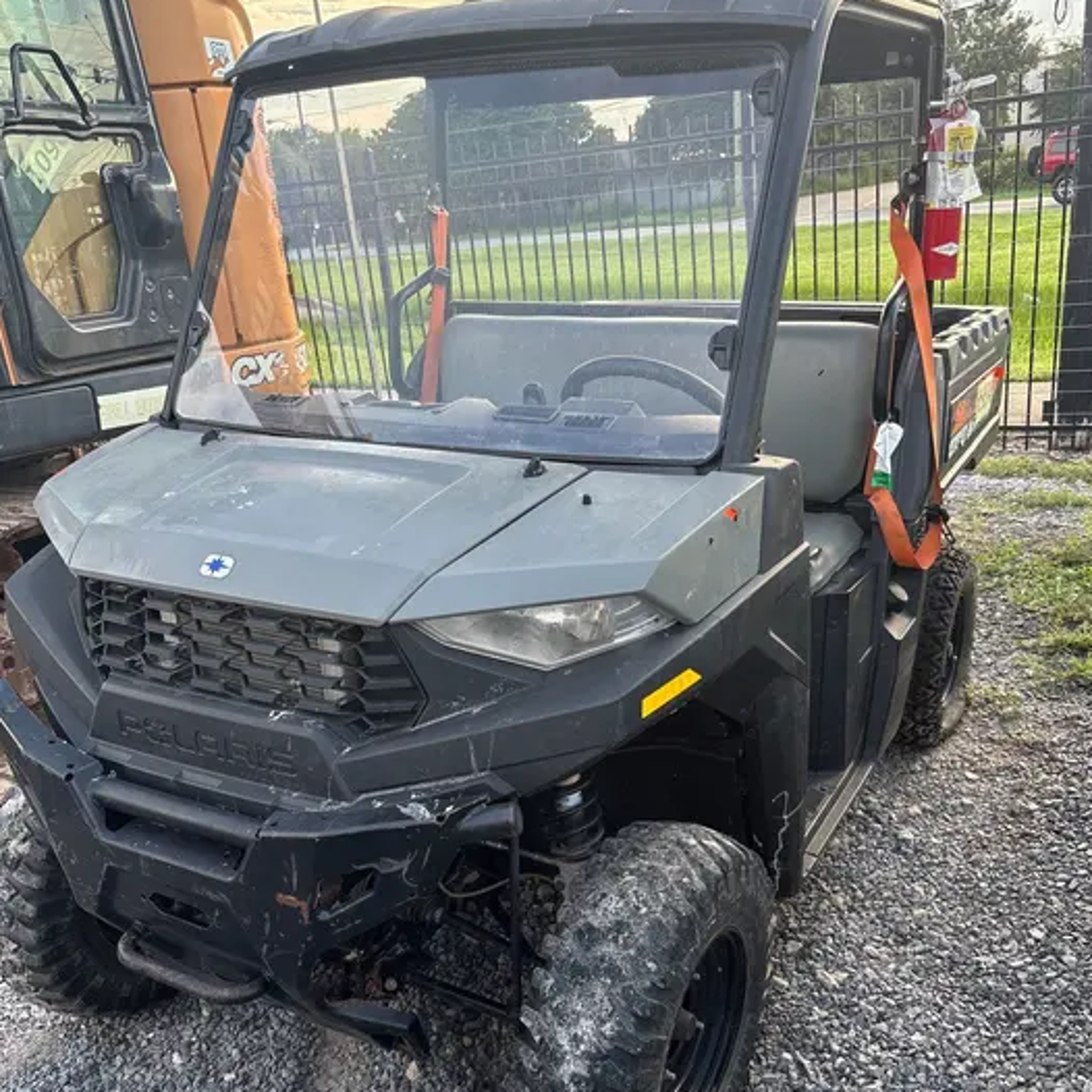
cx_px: 554
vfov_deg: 50.8
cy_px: 647
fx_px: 1142
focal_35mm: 32
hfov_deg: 51.1
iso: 64
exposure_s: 1/381
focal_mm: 5.96
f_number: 1.6
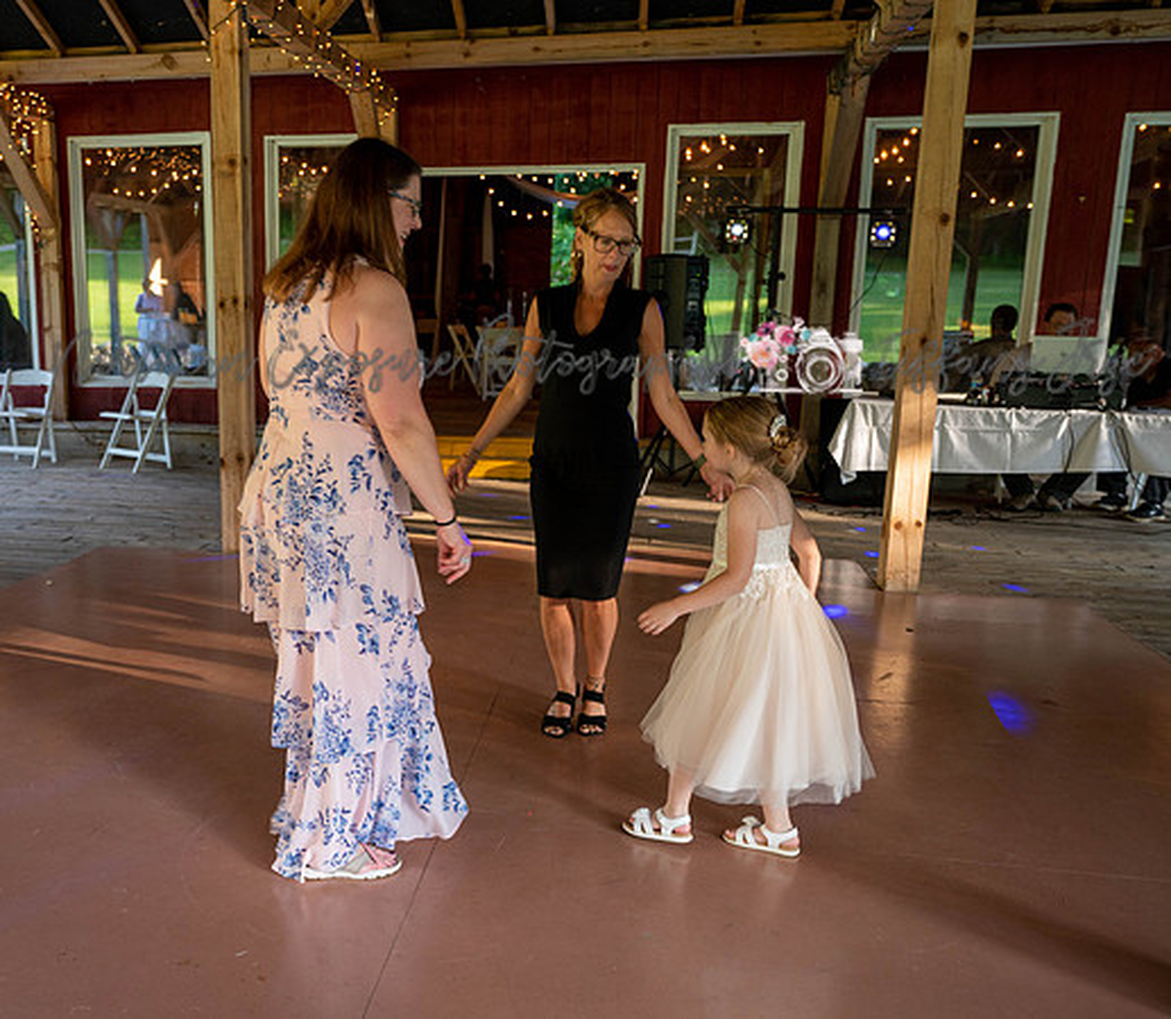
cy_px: 555
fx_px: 1204
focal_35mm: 34
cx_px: 368
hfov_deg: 50.7
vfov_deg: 45.8
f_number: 2.8
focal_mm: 26
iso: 400
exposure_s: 1/160
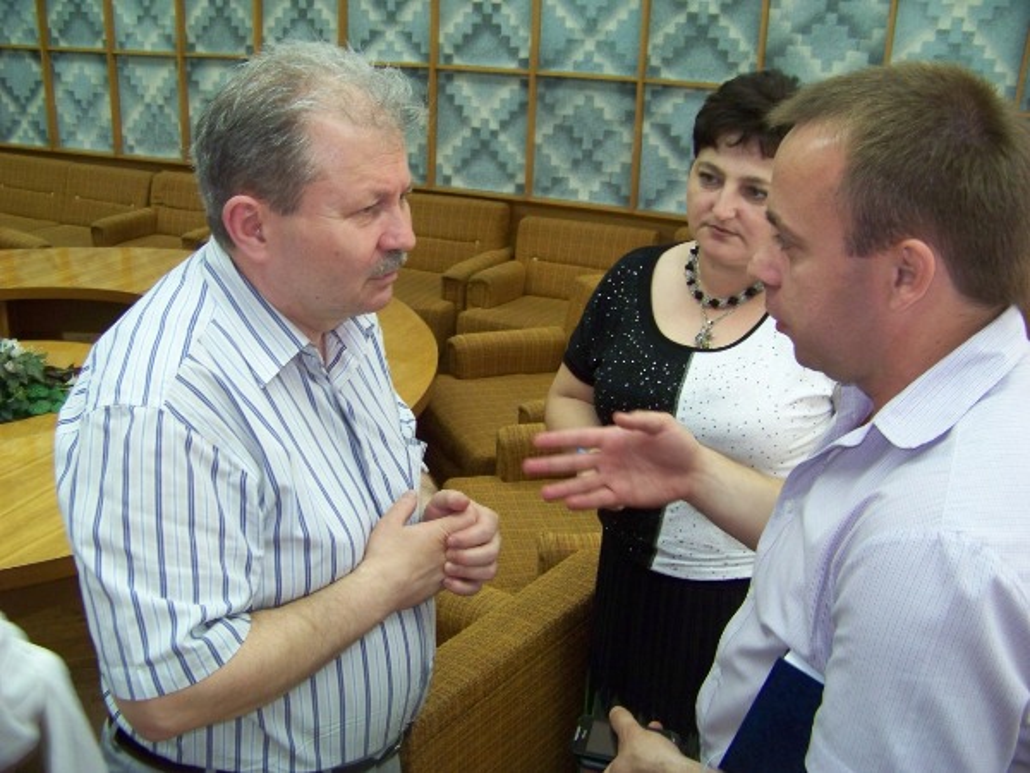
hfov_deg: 51.4
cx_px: 515
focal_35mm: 36
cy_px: 386
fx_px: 1071
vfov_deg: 39.7
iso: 200
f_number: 2.8
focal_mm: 5.85
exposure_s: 1/30
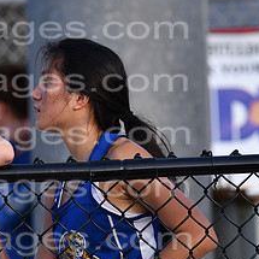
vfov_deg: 1.7
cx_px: -81
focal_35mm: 1030
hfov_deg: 1.7
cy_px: 162
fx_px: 8719
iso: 400
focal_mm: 300
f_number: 5.6
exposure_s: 1/1250
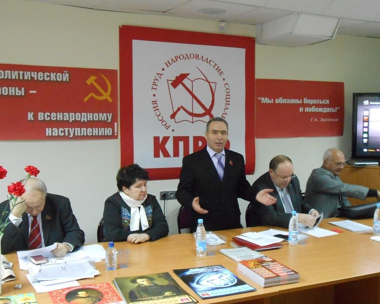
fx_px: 450
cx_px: 197
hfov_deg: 45.8
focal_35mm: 40
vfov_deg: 37.3
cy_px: 151
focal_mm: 6.8
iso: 800
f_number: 4.2
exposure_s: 1/13
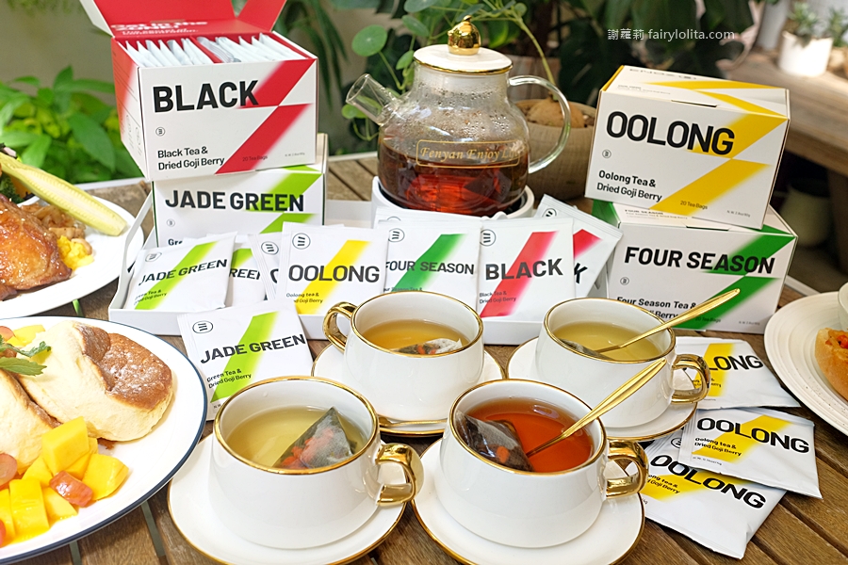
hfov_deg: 54.4
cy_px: 282
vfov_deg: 37.9
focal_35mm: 35
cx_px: 424
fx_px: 824
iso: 500
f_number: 5
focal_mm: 23
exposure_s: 1/180
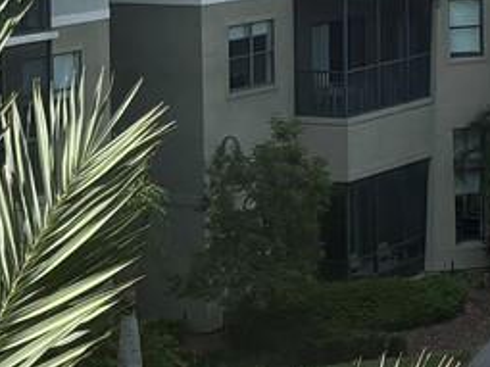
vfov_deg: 8.9
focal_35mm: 163
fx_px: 2306
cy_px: -127
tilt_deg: -2.8
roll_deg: +0.5
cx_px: 732
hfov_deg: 11.6
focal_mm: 5.96
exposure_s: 1/2151
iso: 50
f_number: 1.6
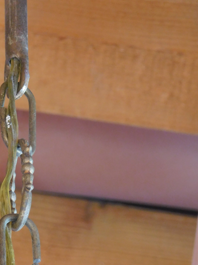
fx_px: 1823
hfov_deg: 6.2
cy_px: 85
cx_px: 38
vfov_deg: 8.3
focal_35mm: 239
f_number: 5
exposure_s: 1/30
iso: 320
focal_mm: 23.7
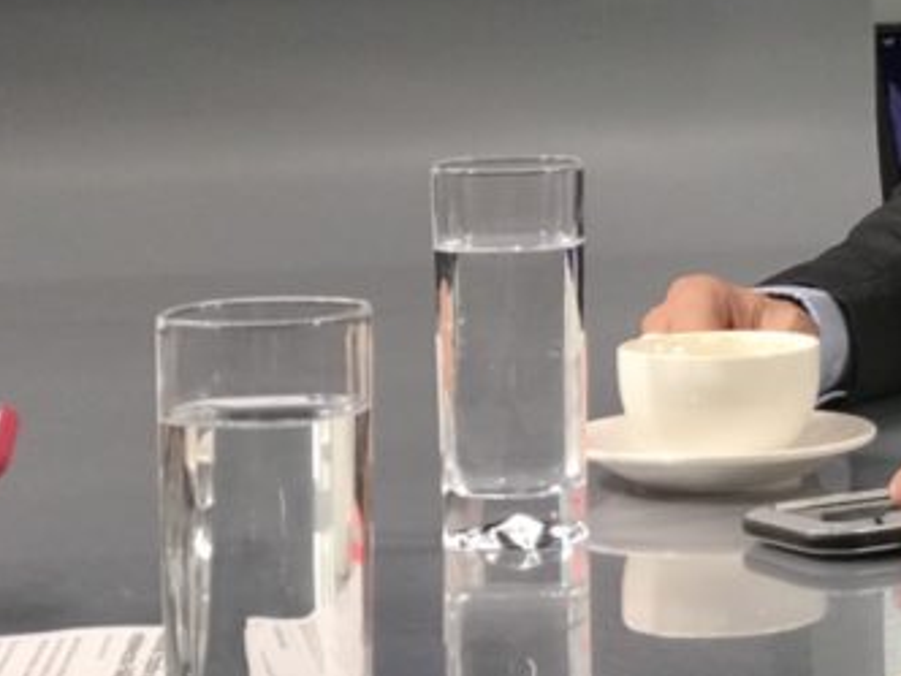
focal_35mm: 176
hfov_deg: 10.8
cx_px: 1319
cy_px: -43
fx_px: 4581
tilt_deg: -2.6
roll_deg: +1.0
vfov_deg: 8.4
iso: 125
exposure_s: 1/63
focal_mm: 6.6
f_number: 2.8
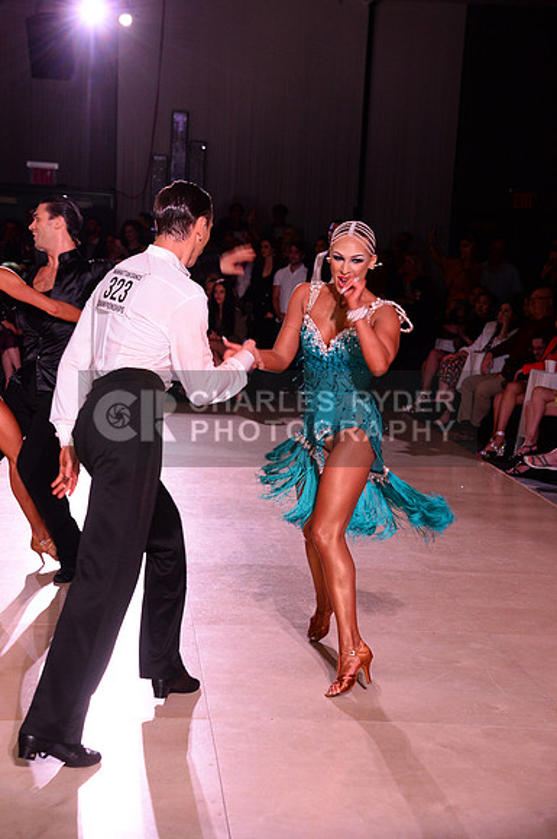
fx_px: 1443
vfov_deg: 32.4
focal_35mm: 62
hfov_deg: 21.8
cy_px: 420
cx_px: 278
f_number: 5.6
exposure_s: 1/250
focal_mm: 62
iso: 2500
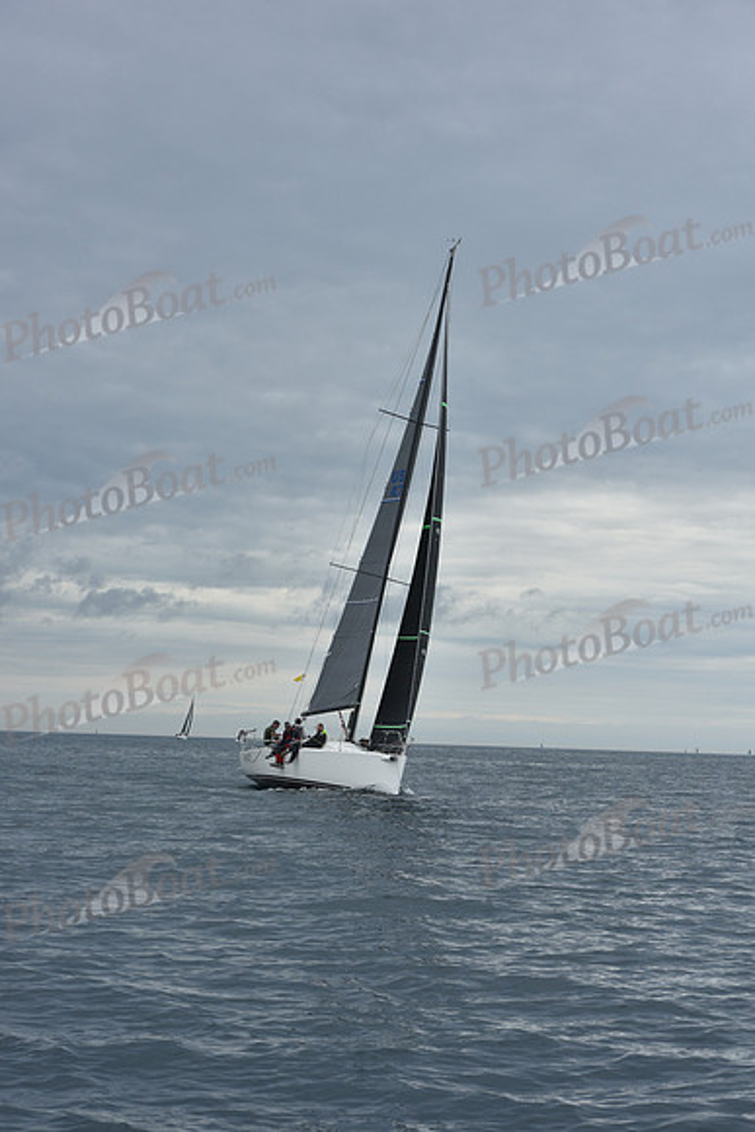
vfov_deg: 26.0
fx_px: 2452
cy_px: 566
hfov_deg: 17.5
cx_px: 378
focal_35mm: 78
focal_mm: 78
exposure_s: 1/800
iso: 250
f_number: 9
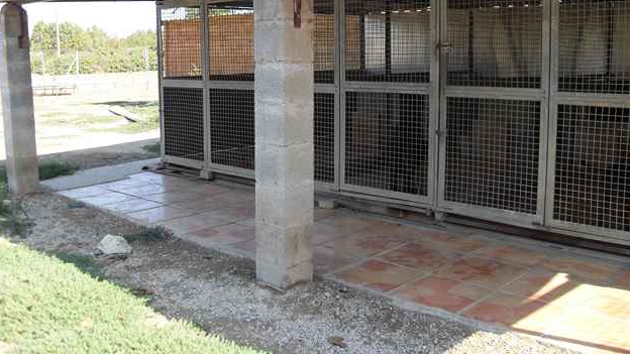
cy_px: 128
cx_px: 318
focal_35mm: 38
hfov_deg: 52.8
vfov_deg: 31.0
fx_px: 635
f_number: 2.8
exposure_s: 1/250
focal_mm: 6.3
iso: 80
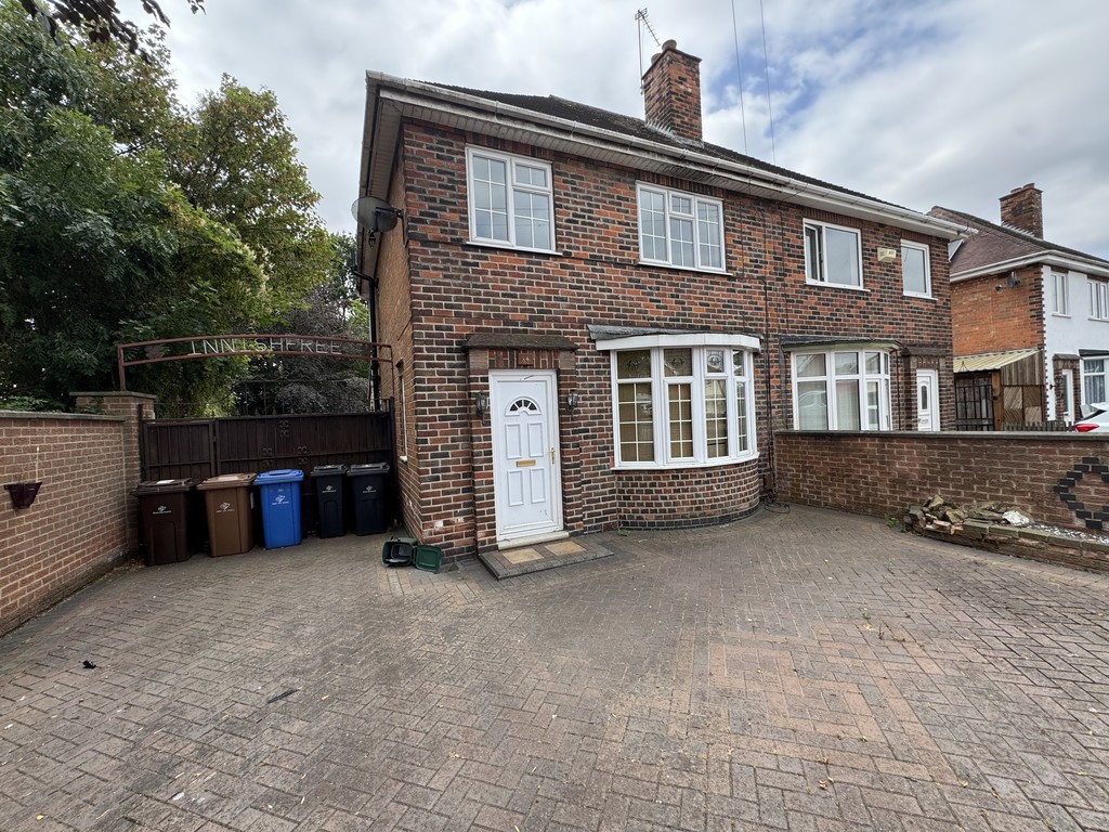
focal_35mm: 14
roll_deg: +2.5
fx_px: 449
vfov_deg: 85.7
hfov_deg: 102.1
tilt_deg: -0.5
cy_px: 416
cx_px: 554
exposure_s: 1/544
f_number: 2.2
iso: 40
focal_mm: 2.22
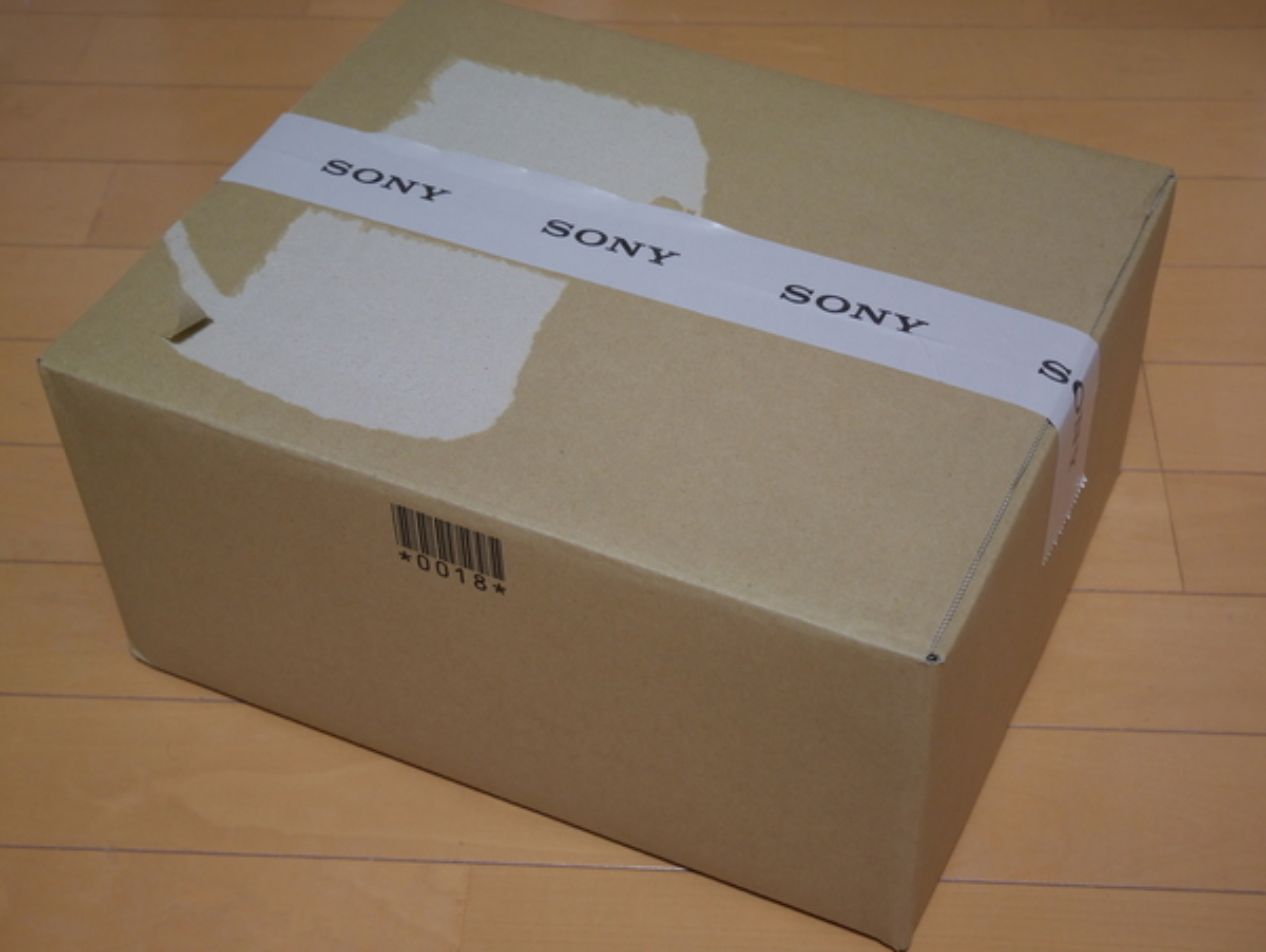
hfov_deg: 34.3
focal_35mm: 56
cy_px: 476
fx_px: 2050
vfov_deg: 26.1
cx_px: 633
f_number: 5.4
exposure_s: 1/30
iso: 800
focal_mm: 28
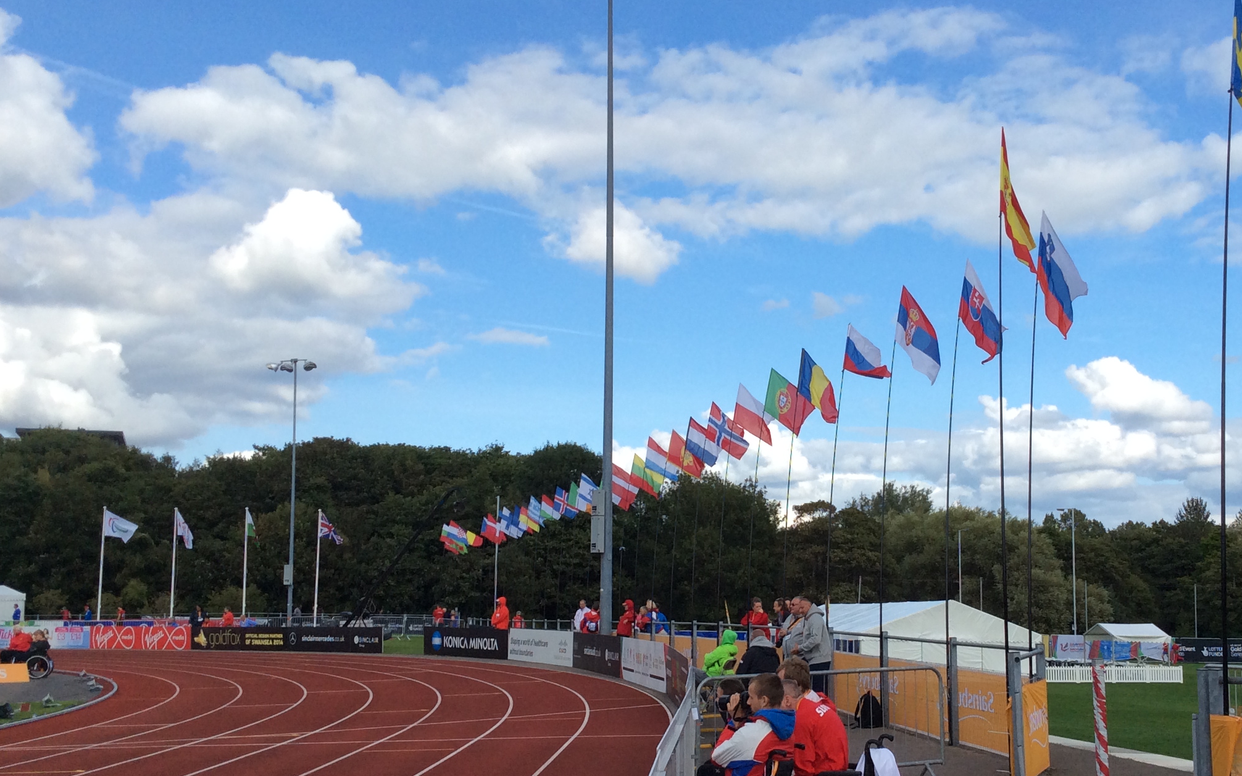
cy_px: 456
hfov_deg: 44.1
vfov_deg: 28.5
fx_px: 1523
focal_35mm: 45
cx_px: 753
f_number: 2.4
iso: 32
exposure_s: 1/1431
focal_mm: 3.3
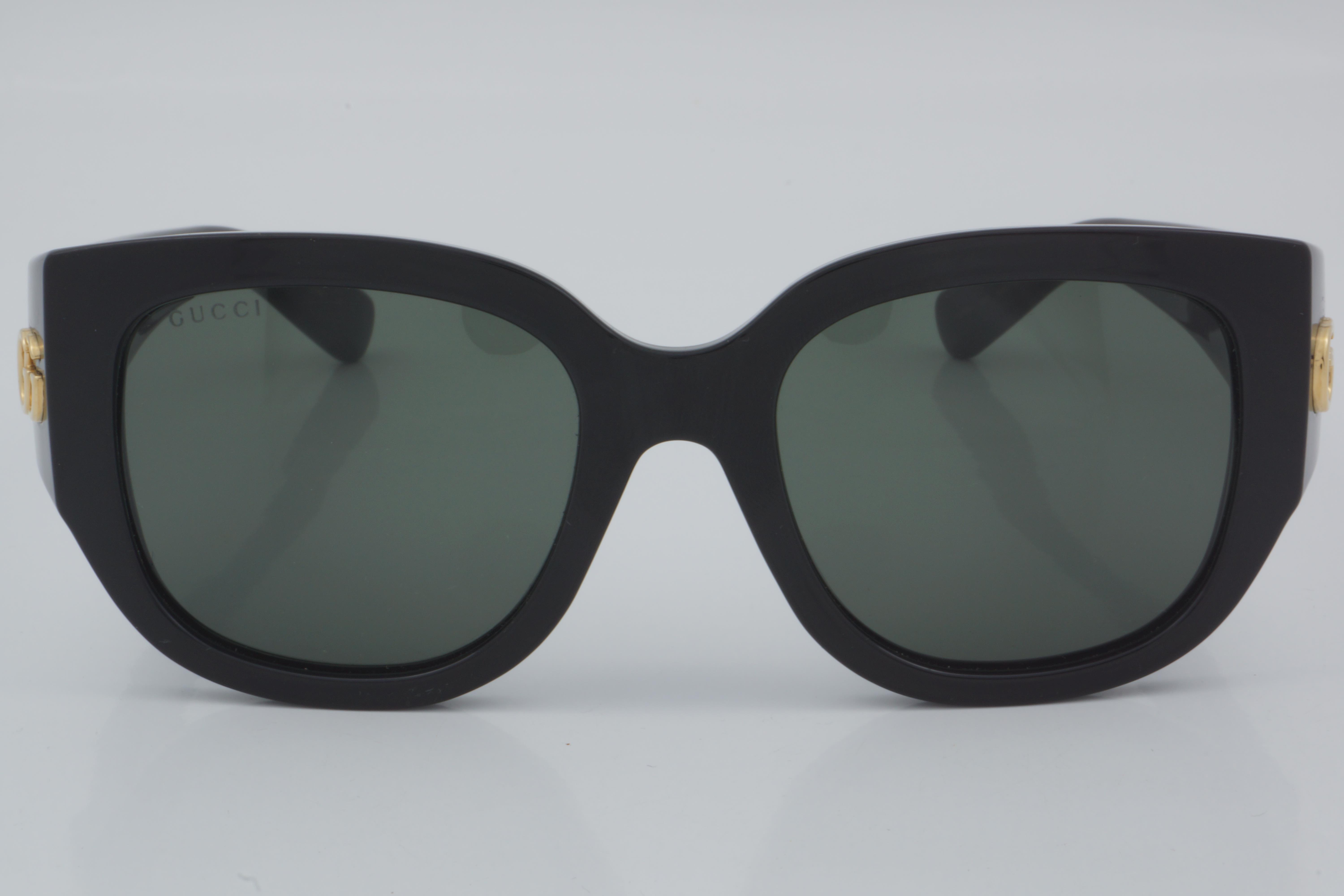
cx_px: 672
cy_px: 448
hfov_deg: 24.6
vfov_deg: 16.6
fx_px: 3080
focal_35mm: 82
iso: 100
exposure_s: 1/4
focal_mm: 55
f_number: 32
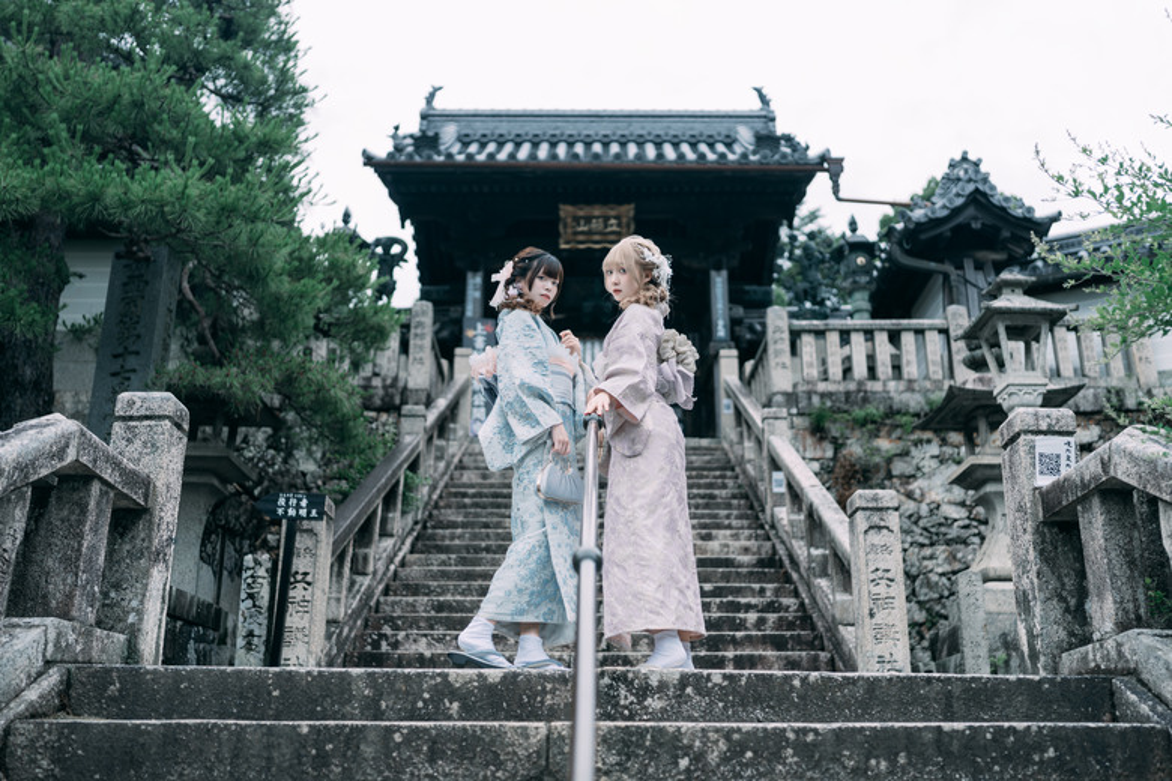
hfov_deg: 54.4
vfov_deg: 37.9
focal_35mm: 35
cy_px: 390
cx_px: 586
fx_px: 1139
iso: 50
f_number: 1.4
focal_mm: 35
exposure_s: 1/3200
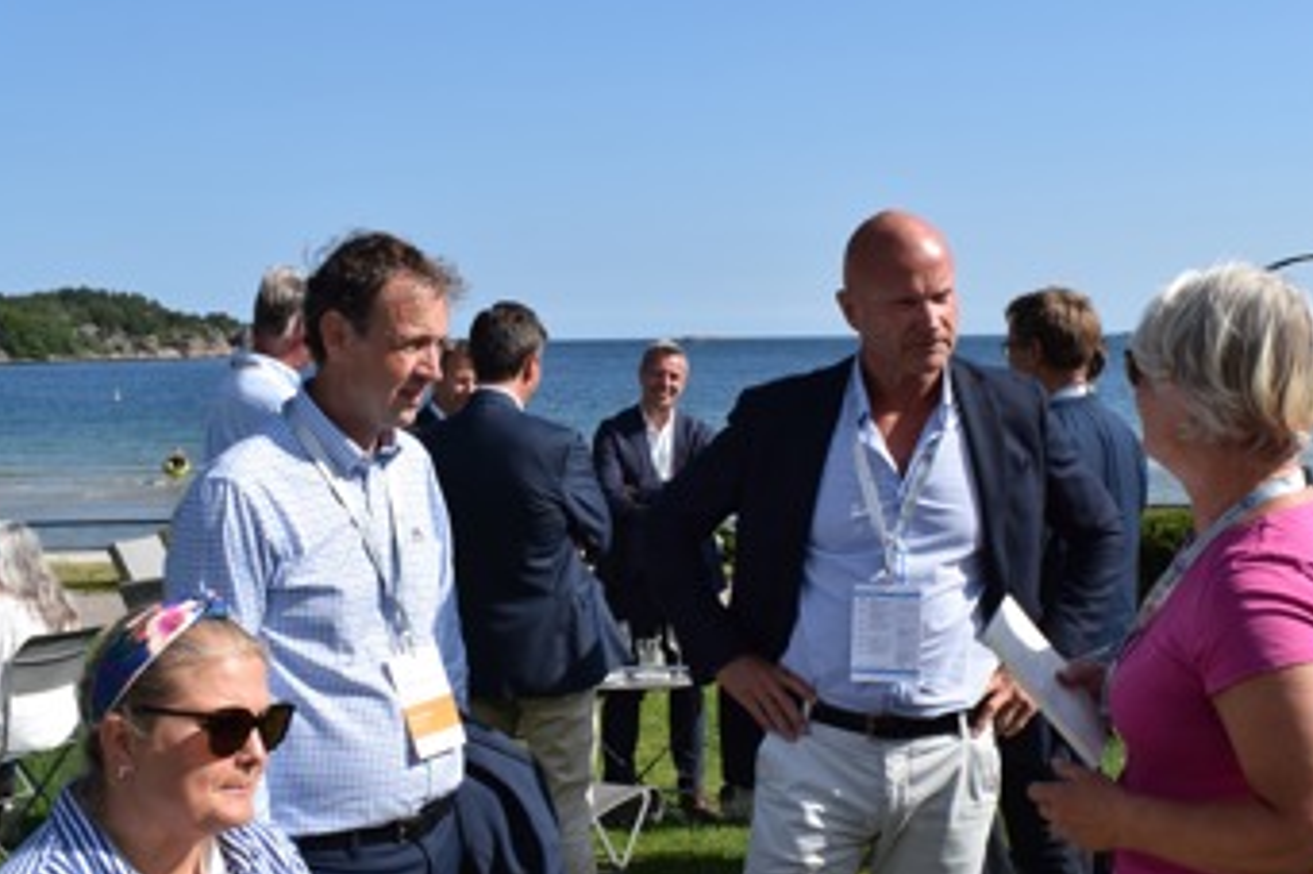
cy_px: 502
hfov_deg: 44.5
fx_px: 1604
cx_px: 670
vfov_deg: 30.4
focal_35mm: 44
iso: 800
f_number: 14
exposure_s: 1/800
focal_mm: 20
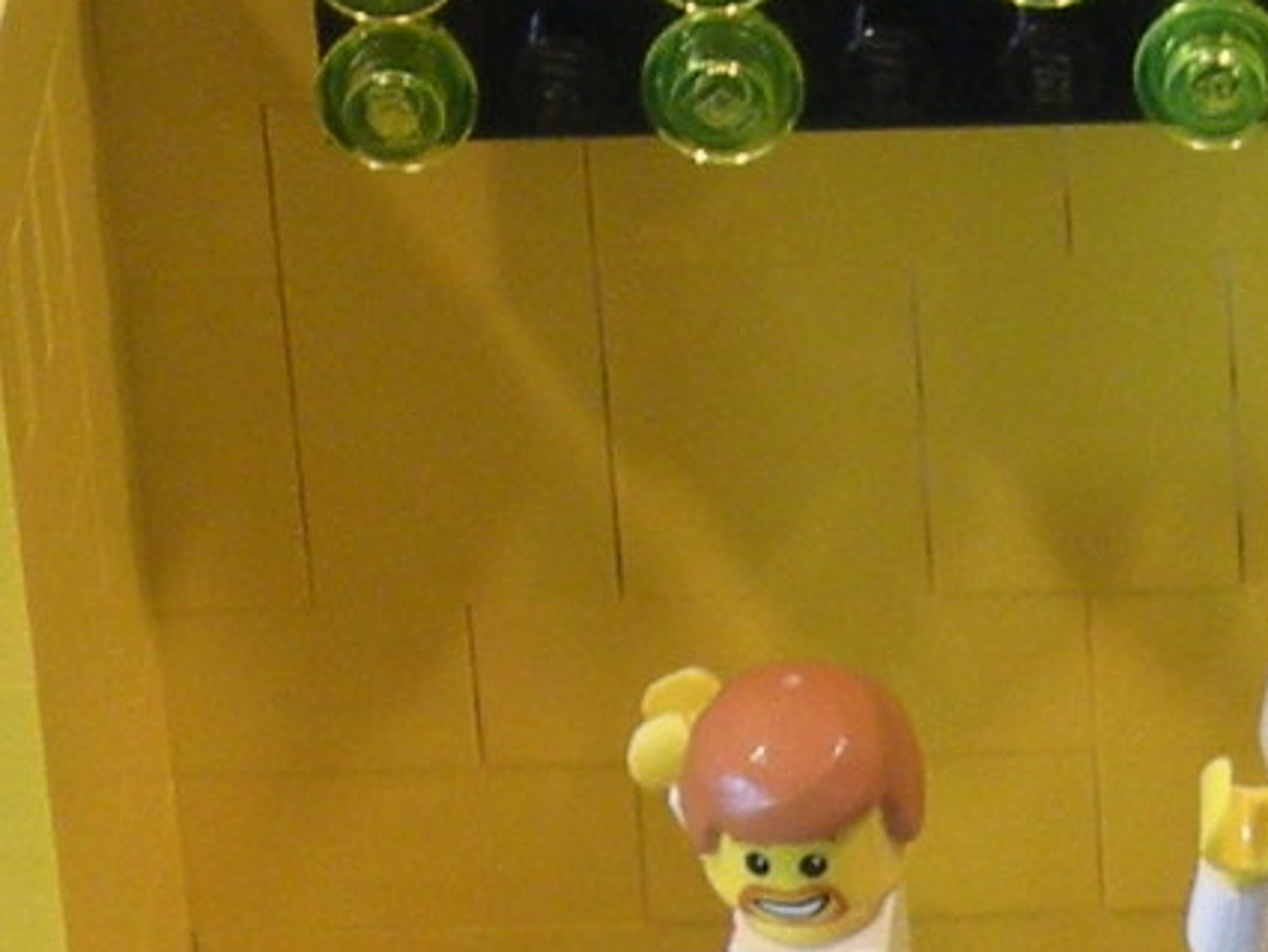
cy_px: 2119
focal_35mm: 299
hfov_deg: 6.6
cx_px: 1575
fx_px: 10956
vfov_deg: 4.9
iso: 118
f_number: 3.2
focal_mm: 7.9
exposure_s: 1/7.9
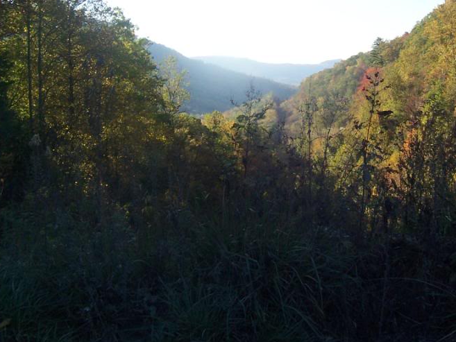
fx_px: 698
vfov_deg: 27.1
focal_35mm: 53
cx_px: 279
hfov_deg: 36.0
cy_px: 78
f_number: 5.6
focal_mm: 5.6
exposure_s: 1/180
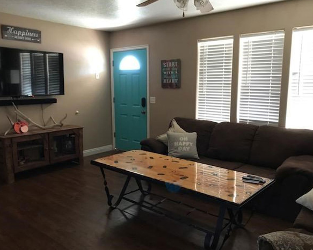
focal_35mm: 30
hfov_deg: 58.8
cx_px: 157
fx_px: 278
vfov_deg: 48.5
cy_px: 126
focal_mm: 3.99
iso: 100
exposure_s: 1/15
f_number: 1.8
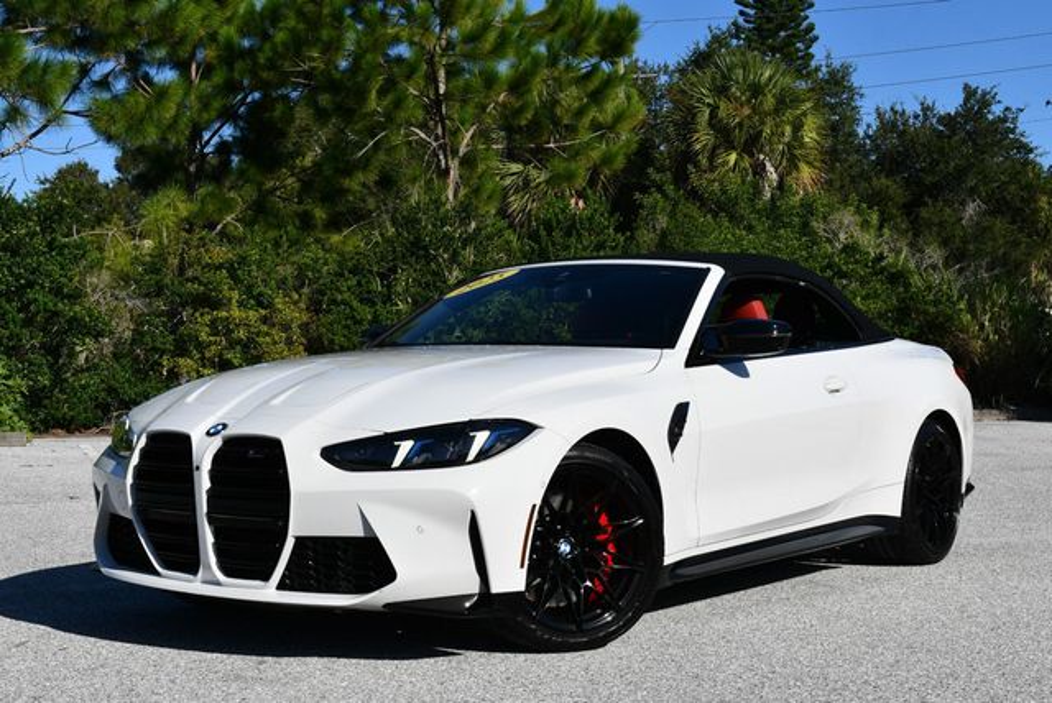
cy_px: 352
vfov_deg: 24.2
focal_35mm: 56
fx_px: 1638
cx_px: 526
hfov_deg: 35.6
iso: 100
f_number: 9
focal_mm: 28
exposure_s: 1/320
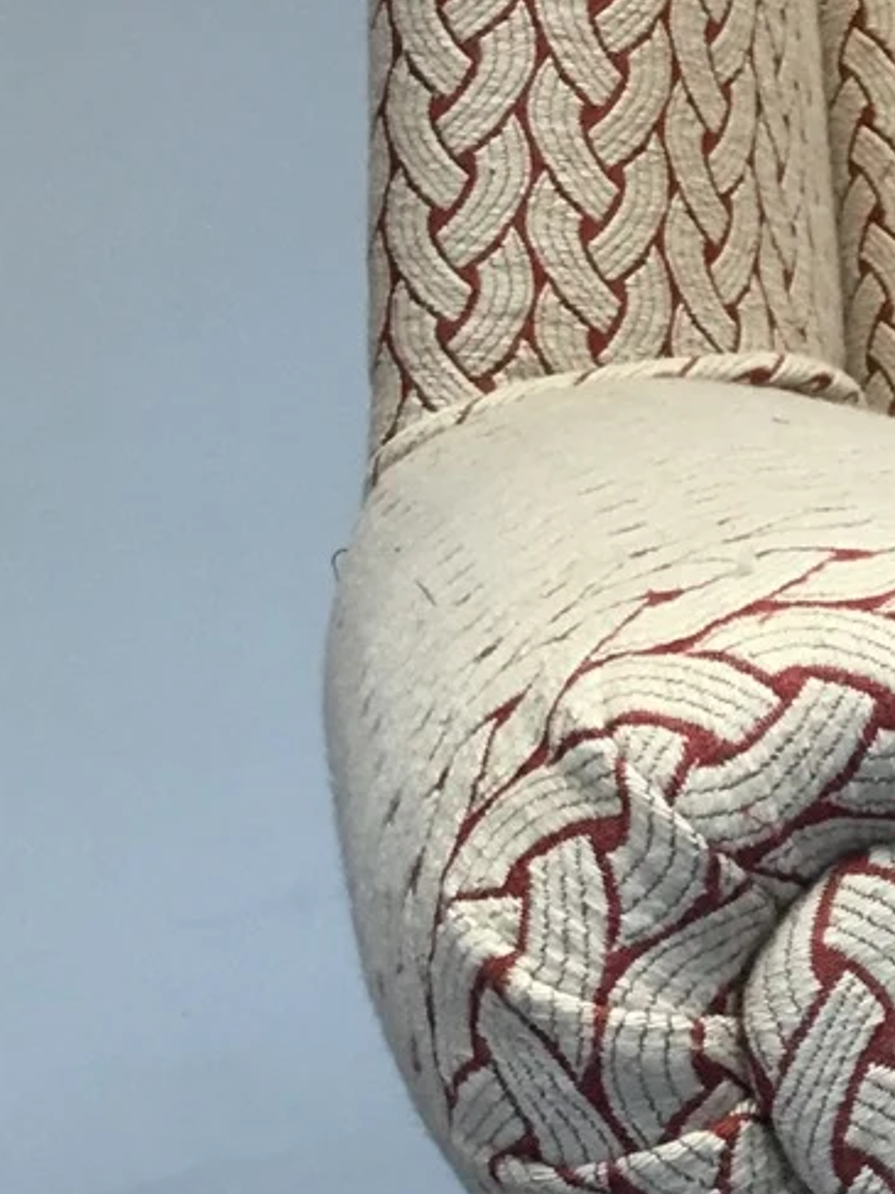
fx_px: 4208
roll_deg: -2.5
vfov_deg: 16.1
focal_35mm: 122
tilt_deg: -11.4
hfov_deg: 11.2
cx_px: 1654
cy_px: 837
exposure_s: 1/33
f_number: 2.2
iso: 50
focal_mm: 4.15
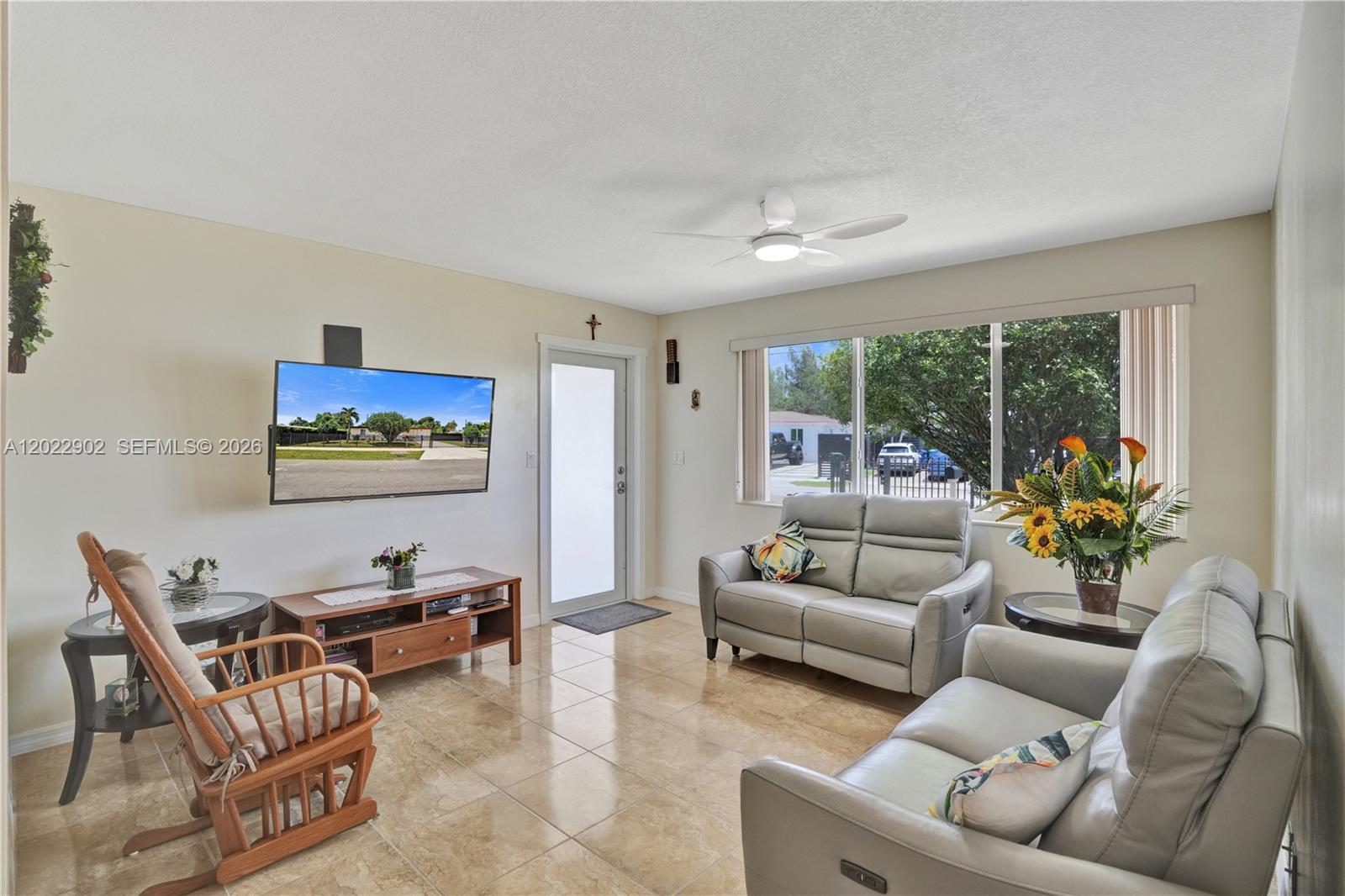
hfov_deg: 96.7
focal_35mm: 16
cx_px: 672
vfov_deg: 73.7
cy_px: 448
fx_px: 598
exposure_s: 1/250
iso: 1000
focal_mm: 16
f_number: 8
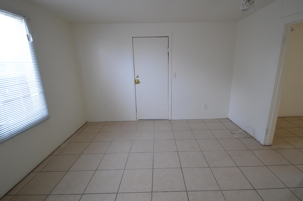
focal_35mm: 18
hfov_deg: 91.5
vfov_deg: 68.7
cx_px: 159
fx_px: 147
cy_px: 102
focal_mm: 11
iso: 560
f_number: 3.5
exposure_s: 1/60
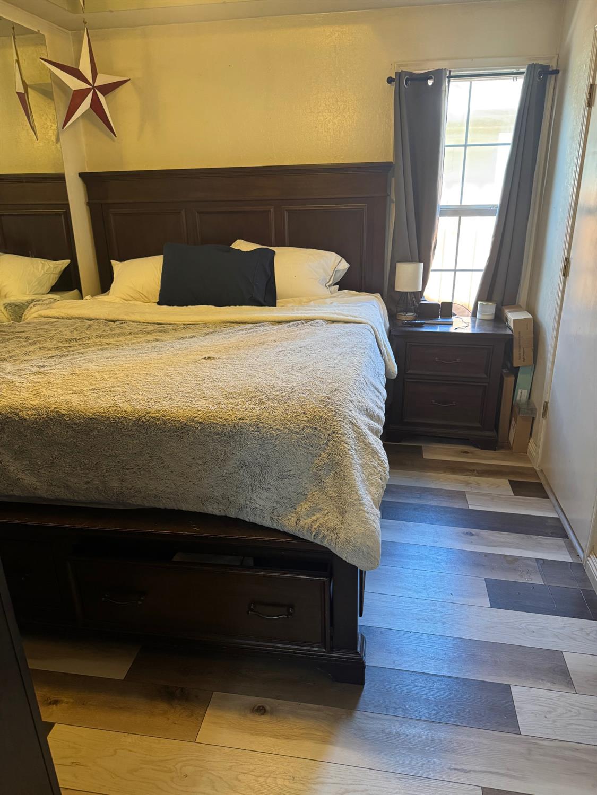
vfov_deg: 71.6
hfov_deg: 56.8
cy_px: 398
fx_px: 552
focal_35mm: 24
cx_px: 298
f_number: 1.78
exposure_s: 1/60
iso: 400
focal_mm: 6.76
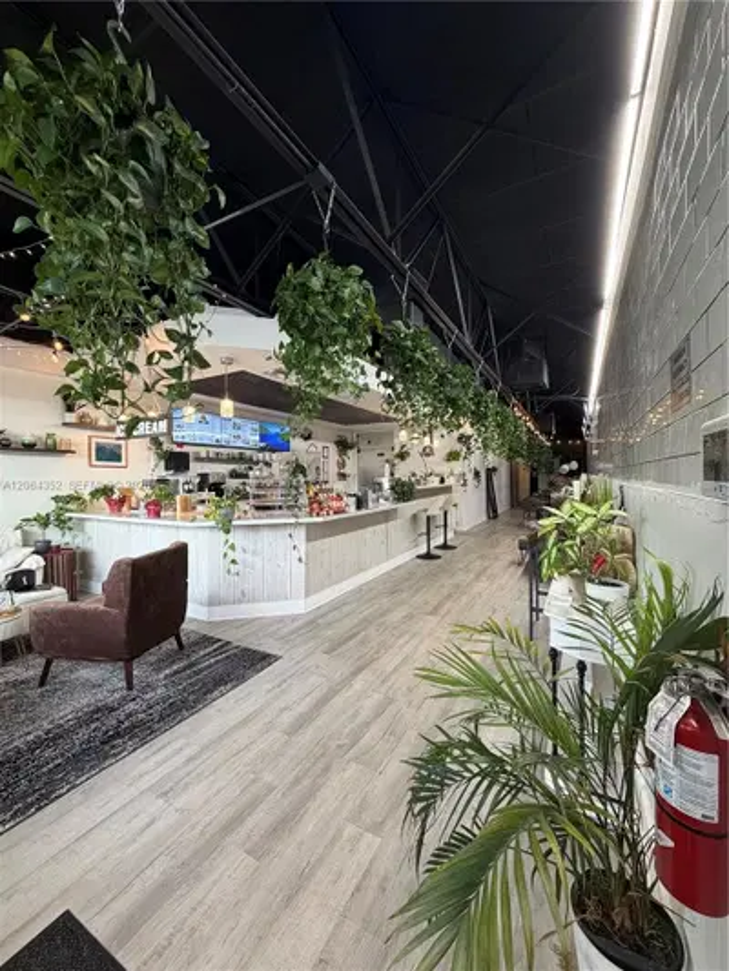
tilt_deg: -1.2
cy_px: 486
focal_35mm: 14
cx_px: 364
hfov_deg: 85.7
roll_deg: +0.9
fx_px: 393
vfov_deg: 102.1
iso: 250
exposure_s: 1/120
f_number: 2.2
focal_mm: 2.22
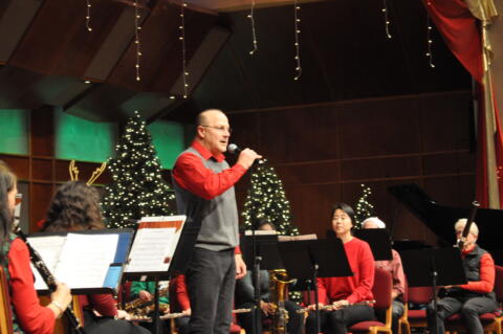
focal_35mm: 82
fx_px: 1152
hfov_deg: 24.6
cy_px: 167
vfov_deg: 16.5
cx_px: 252
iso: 1600
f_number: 5.6
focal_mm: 55
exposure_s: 1/30
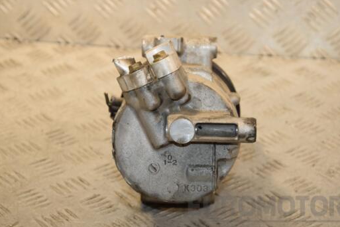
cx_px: 176
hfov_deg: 15.6
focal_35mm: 132
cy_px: 117
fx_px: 1243
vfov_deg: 10.4
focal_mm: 75
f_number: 6.3
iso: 800
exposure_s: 1/200
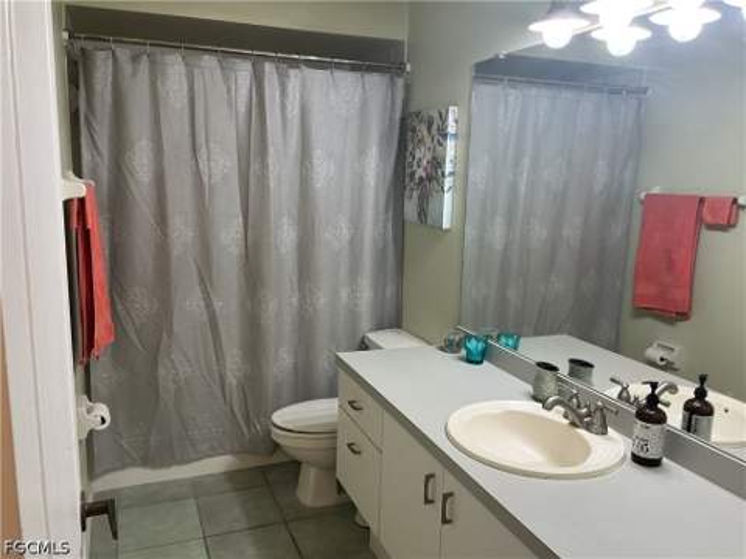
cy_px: 280
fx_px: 625
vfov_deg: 48.2
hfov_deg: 61.7
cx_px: 373
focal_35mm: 29
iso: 80
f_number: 1.8
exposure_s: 1/60
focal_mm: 3
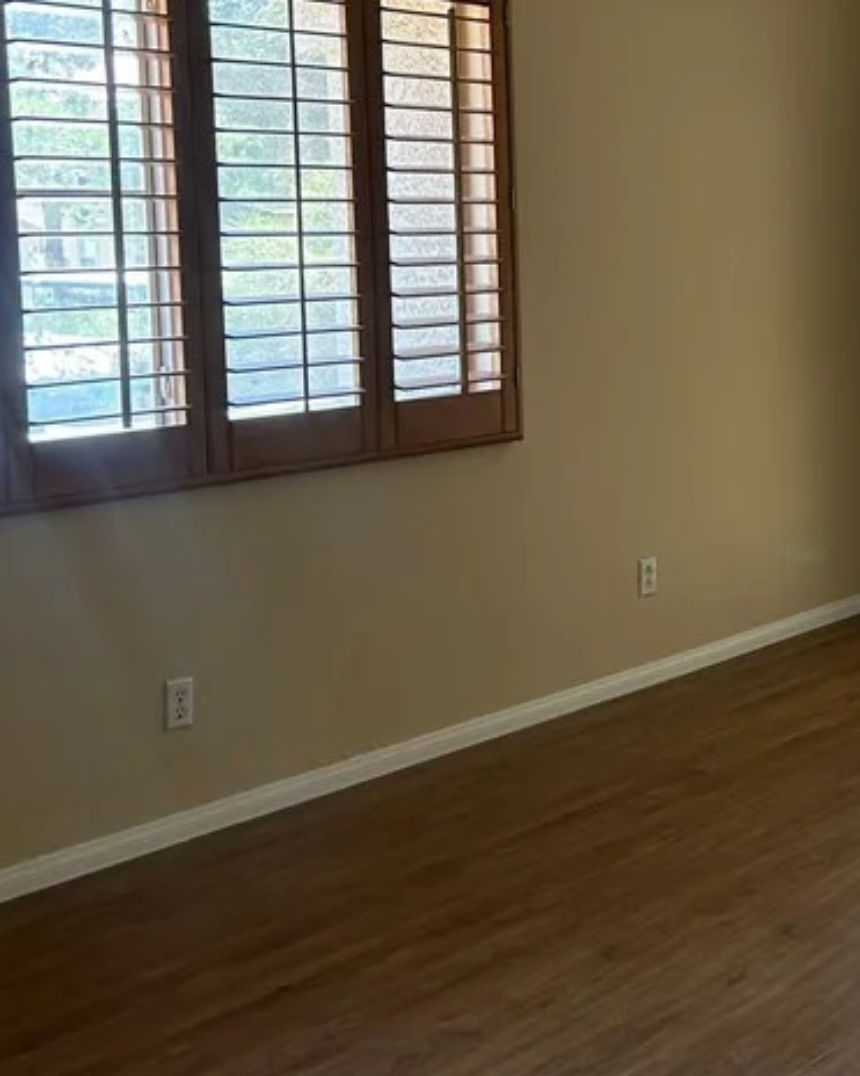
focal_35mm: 56
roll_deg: -0.4
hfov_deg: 25.1
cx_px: 962
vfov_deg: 33.5
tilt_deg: -6.8
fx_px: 1782
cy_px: 427
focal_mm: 5.7
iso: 100
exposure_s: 1/120
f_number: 1.5
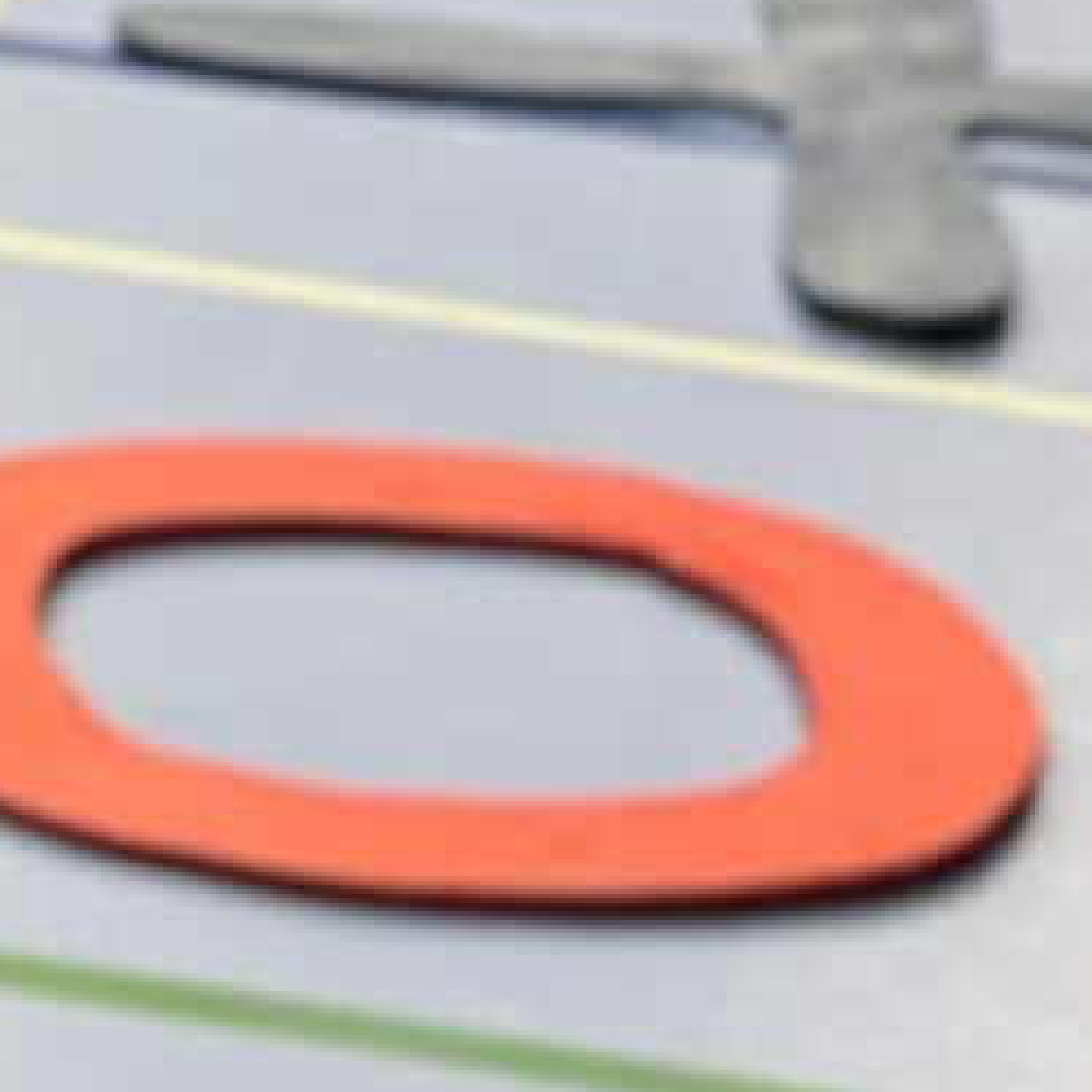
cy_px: -2144
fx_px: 8459
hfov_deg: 6.7
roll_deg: +0.9
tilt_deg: -3.4
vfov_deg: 6.7
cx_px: -2092
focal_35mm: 237
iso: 100
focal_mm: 5.7
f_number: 1.5
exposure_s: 1/121
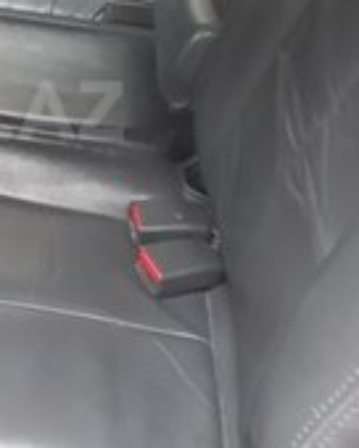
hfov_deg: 18.8
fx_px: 1023
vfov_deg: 24.5
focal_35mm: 77
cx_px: -79
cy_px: 111
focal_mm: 3.71
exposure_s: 1/50
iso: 125
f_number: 1.7
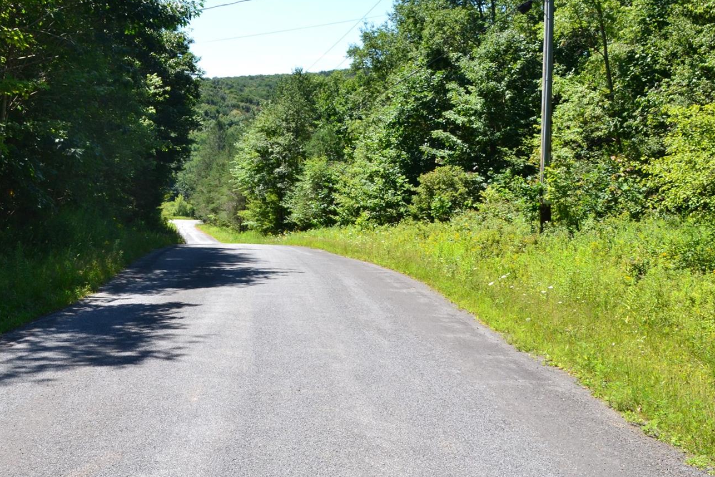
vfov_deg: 31.0
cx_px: 239
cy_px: 177
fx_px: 854
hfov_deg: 44.8
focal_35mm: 43
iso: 400
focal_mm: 18
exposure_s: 1/200
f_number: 10
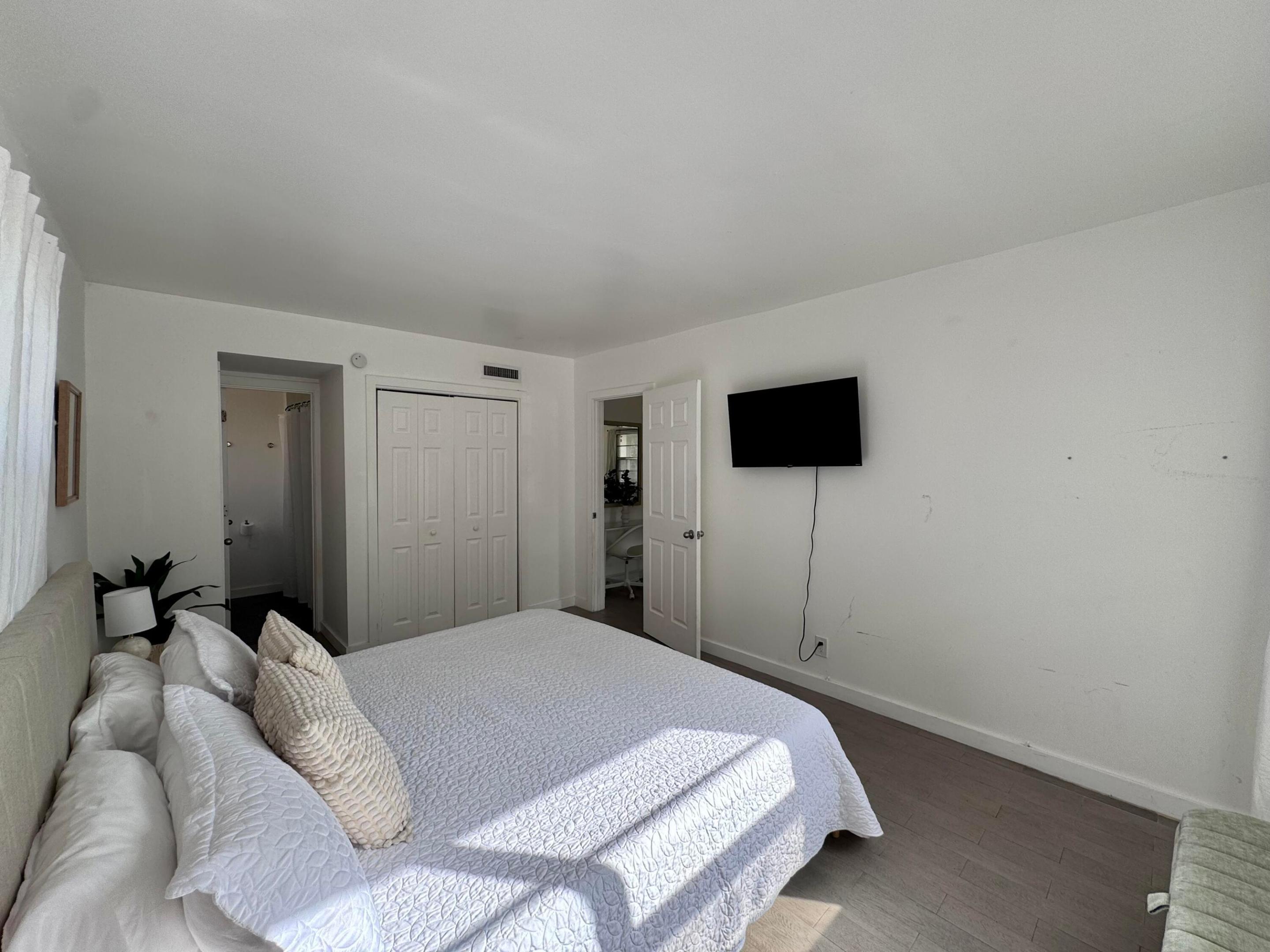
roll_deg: +0.5
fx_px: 514
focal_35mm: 14
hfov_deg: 102.1
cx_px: 635
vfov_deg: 85.7
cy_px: 476
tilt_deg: -2.2
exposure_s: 1/275
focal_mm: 2.22
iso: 40
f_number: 2.2
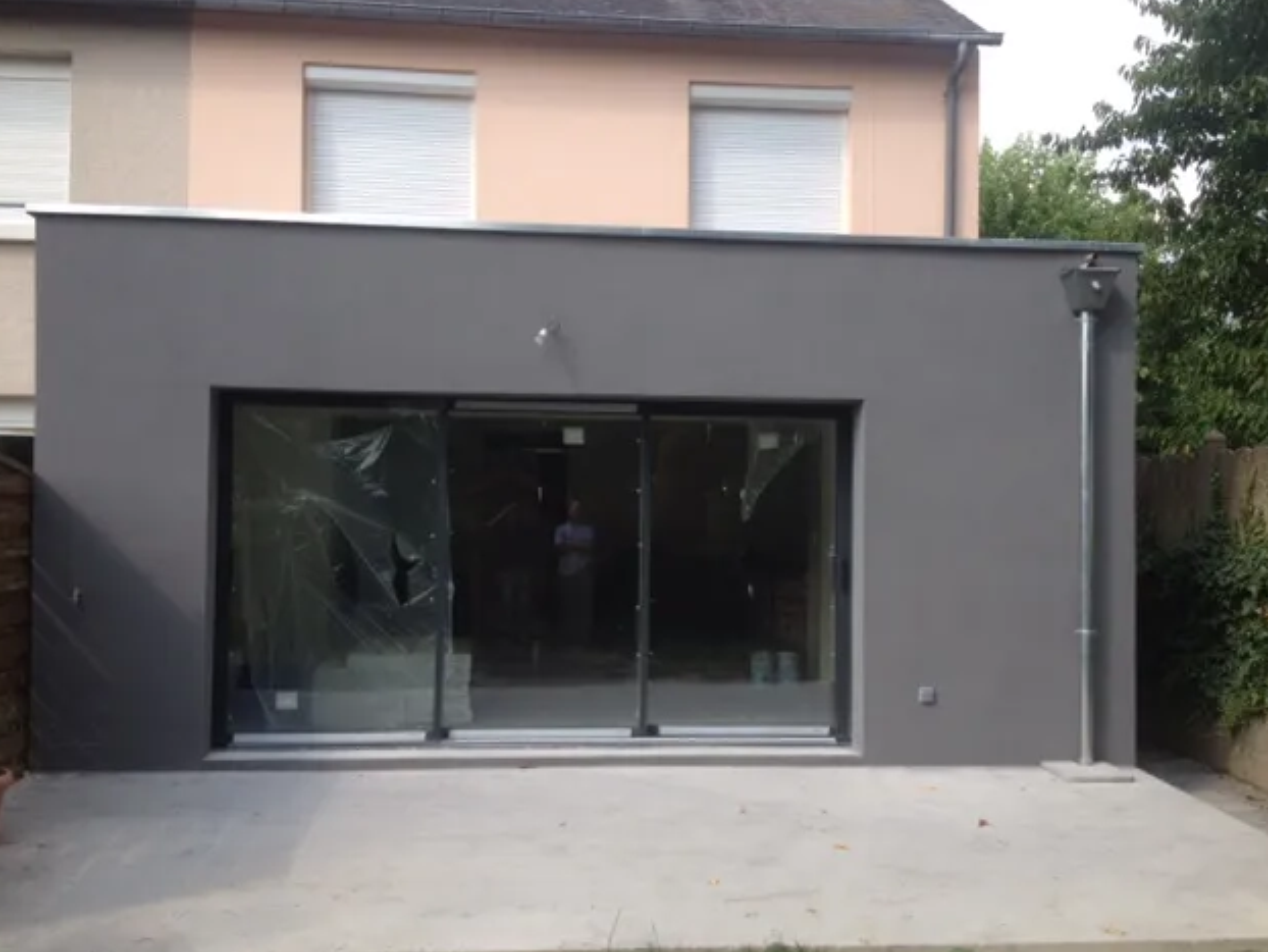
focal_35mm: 36
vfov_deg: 39.7
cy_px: 471
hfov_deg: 51.3
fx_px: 1319
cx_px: 630
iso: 50
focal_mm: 4.28
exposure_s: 1/876
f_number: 2.4
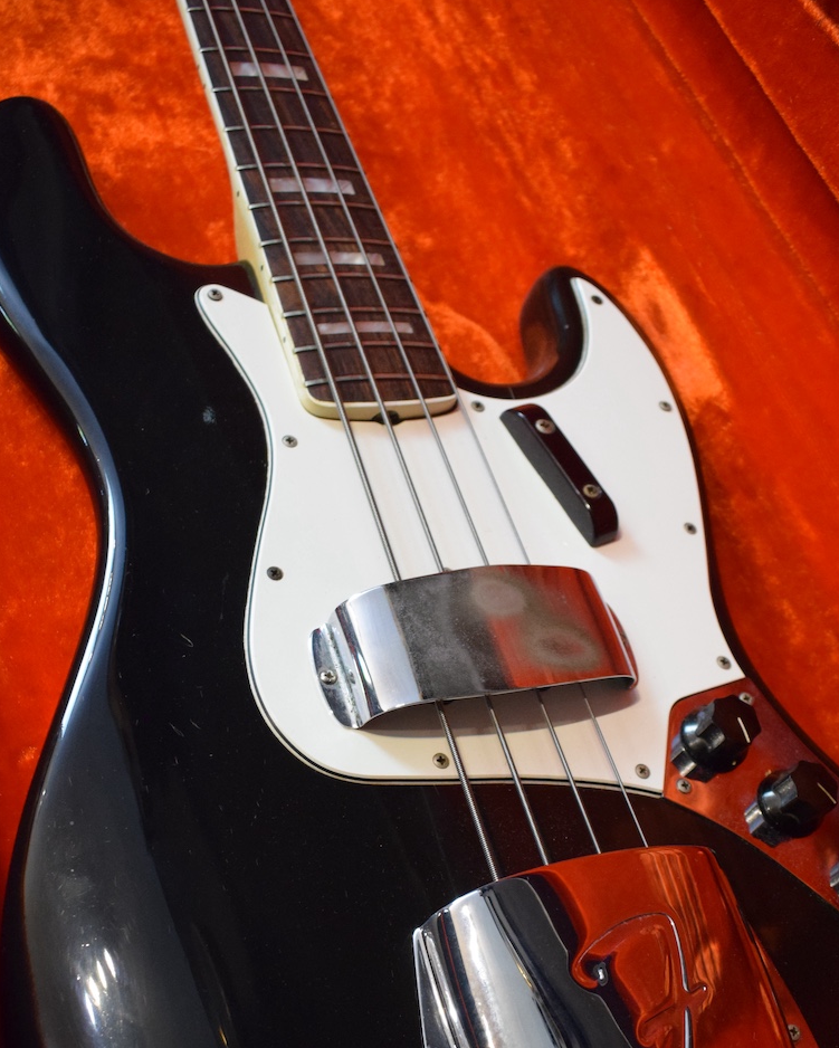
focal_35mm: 45
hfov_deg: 33.4
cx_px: 410
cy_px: 707
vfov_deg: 40.6
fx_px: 1396
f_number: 3.5
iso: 2000
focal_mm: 20
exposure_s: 1/60
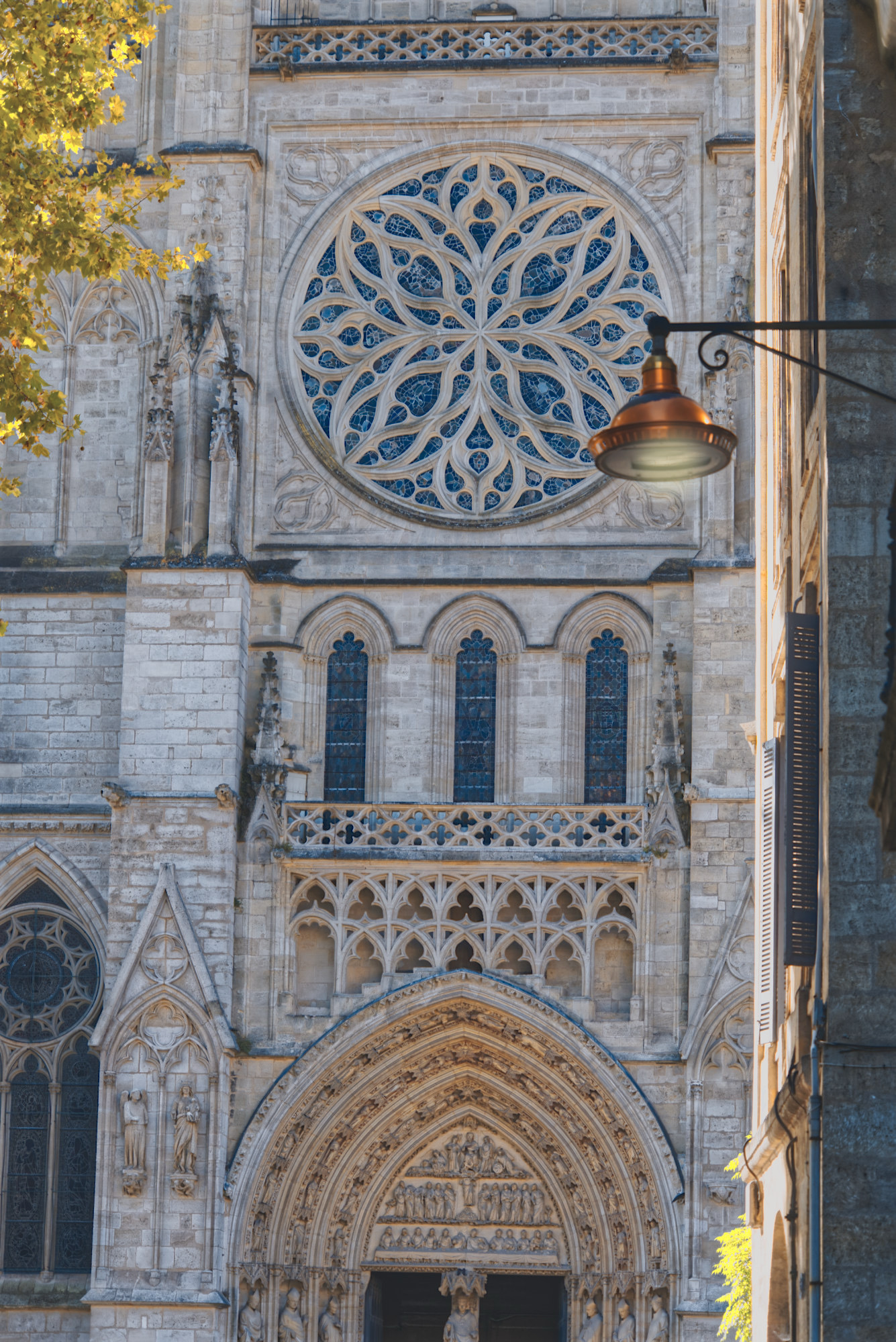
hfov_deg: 14.6
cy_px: 671
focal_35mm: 94
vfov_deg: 21.7
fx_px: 3506
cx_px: 448
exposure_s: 1/125
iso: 125
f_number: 7.1
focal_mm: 94
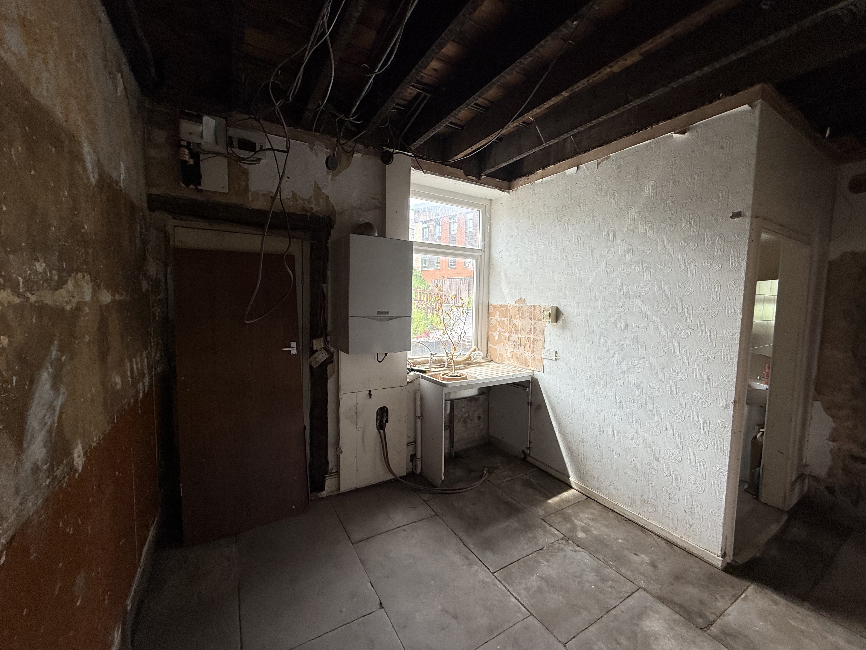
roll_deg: -1.4
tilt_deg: -2.6
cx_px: 433
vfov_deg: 85.7
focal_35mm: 14
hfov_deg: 102.1
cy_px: 325
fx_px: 350
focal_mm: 2.22
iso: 50
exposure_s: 1/99
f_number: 2.2
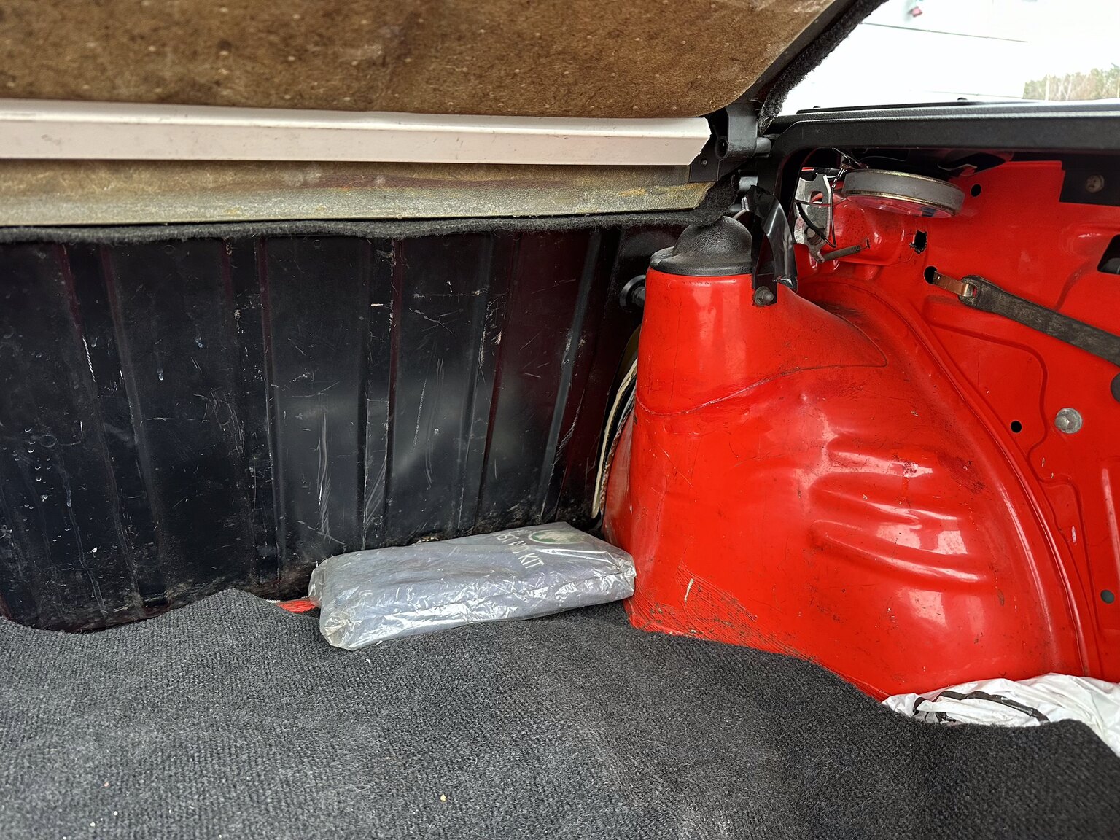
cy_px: 420
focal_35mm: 24
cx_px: 560
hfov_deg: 71.6
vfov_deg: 56.8
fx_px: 777
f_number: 1.78
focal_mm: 6.86
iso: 250
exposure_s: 1/79
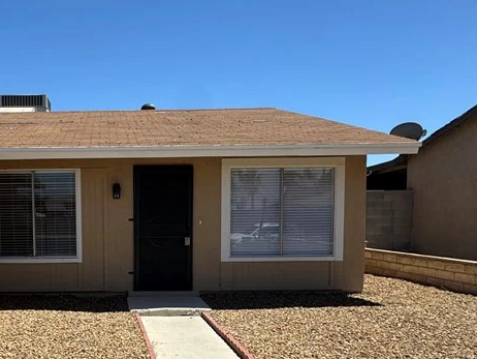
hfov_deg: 54.3
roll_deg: -0.3
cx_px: 94
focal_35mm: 31
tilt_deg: -3.4
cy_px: 240
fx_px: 427
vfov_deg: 44.8
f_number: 2.2
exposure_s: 1/1880
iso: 50
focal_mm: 2.22
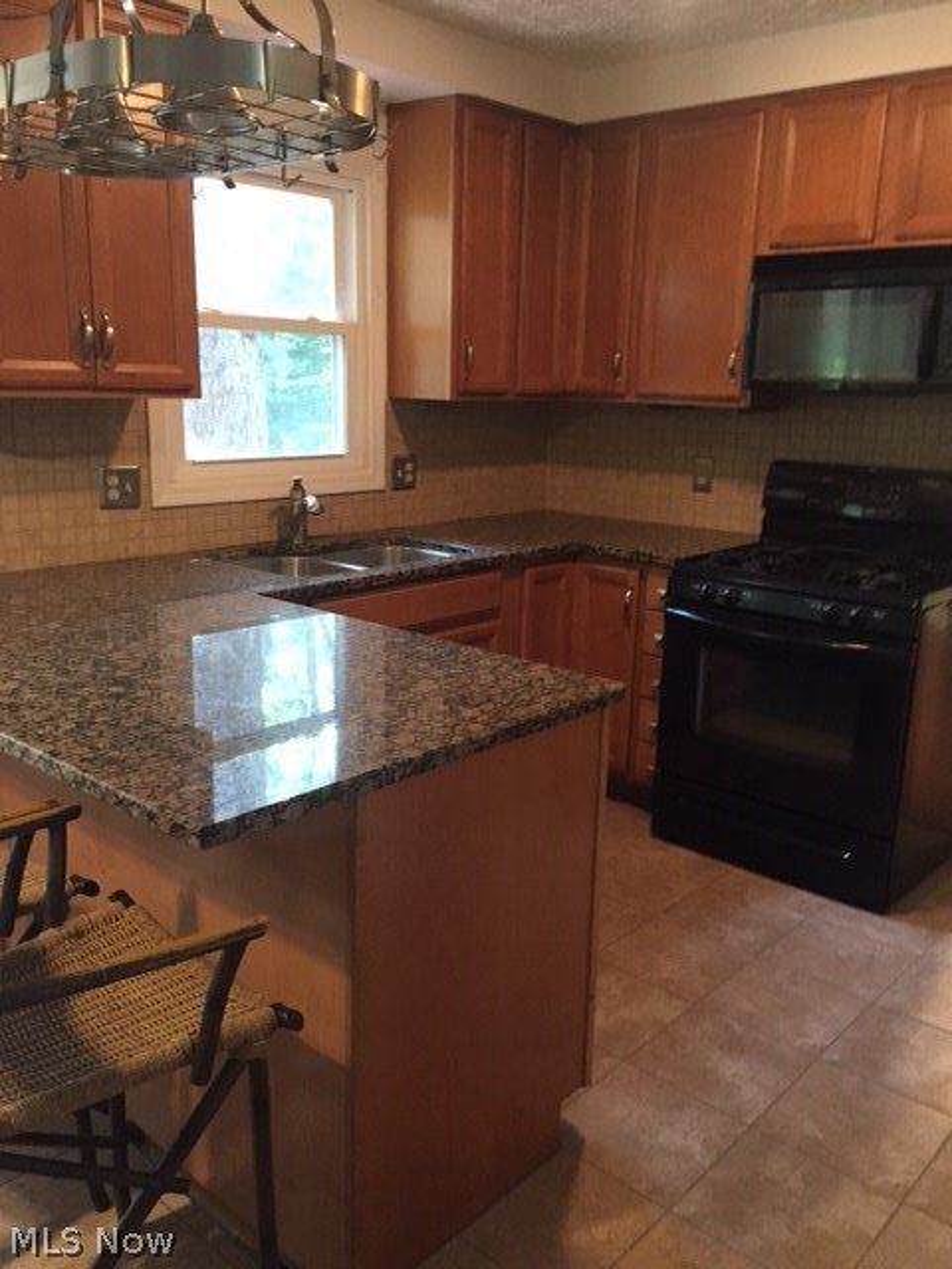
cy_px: 634
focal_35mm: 29
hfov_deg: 48.2
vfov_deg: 61.7
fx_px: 1063
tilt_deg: -12.9
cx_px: 476
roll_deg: -2.0
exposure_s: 1/24
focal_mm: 4.15
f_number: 2.2
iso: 250
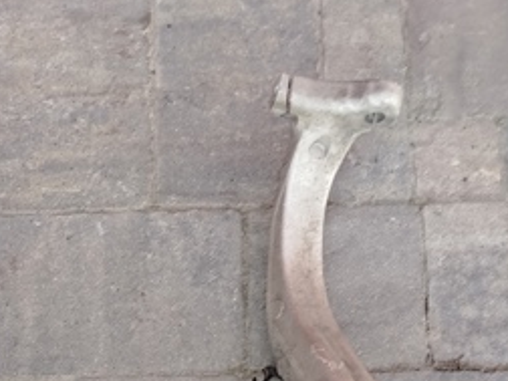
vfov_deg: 22.2
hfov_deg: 30.6
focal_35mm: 61
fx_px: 895
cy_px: 456
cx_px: 75
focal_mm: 5.31
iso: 64
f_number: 1.7
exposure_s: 1/50
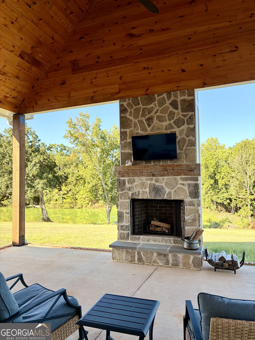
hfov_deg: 53.1
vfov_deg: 67.3
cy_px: 170
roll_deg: +1.0
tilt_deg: +2.9
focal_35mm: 26
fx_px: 255
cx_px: 128
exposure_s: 1/654
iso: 64
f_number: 1.6
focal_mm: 5.96
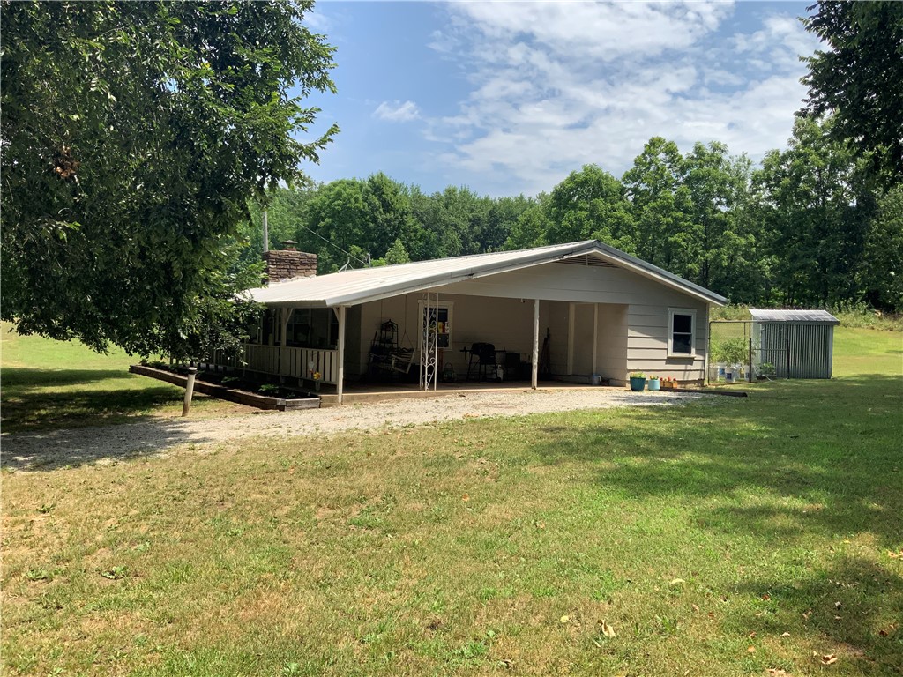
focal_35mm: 29
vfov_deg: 48.2
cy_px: 338
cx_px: 452
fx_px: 756
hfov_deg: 61.7
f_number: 1.8
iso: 16
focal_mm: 3
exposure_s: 1/1534
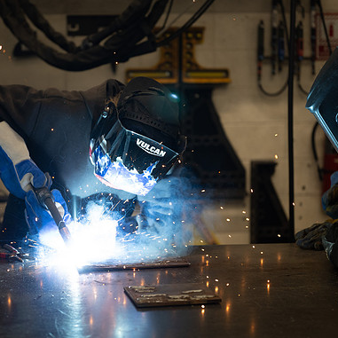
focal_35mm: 75
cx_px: 130
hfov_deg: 23.0
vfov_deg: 23.1
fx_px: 829
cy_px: 171
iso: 640
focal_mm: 58
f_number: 2.8
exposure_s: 1/400
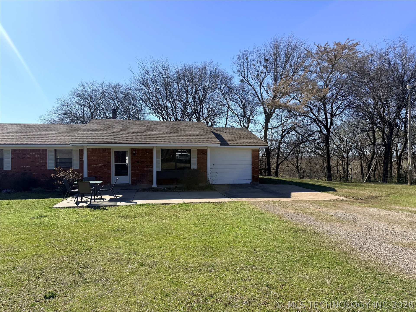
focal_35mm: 24
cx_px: 208
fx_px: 288
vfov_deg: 56.8
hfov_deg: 71.6
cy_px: 156
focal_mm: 6.76
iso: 80
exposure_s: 1/4167
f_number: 1.78
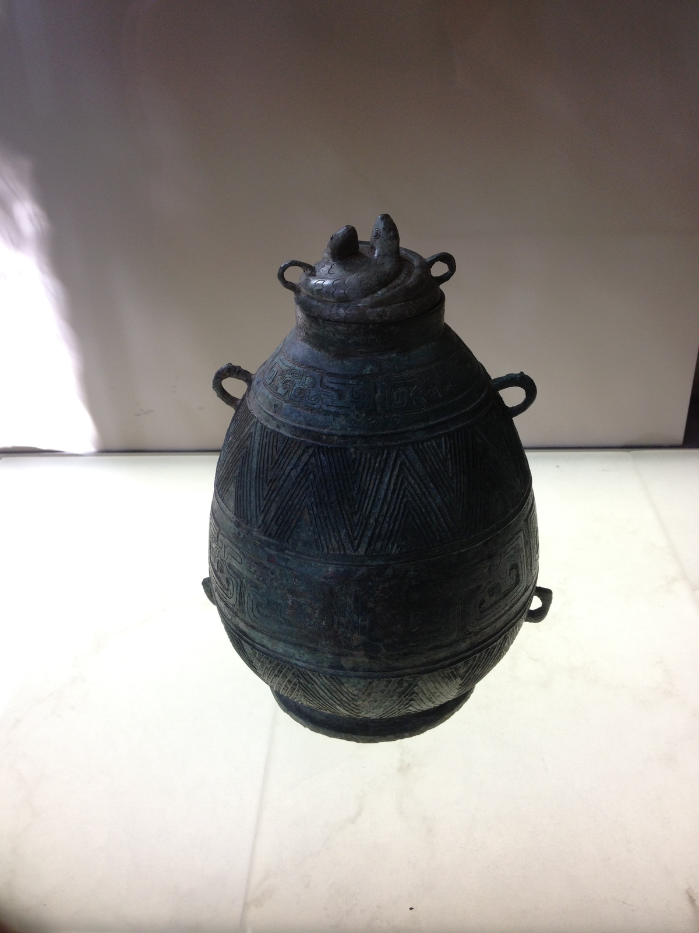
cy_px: 466
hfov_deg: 40.7
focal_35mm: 35
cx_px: 350
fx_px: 942
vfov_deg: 52.6
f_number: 2.4
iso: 50
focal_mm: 4.28
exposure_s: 1/120
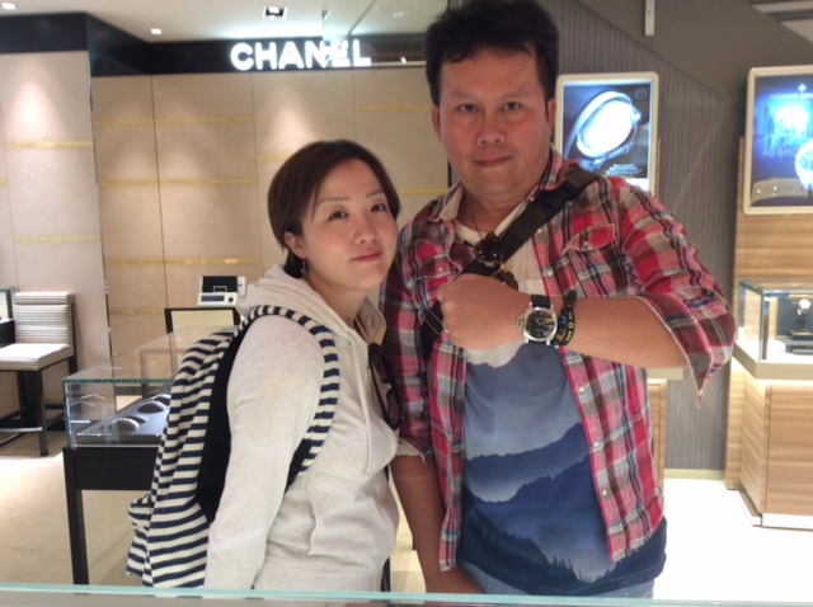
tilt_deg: -9.1
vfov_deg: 44.1
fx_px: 750
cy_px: 304
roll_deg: +2.0
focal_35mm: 32
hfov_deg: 56.9
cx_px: 406
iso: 50
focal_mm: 3.3
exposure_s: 1/24
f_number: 2.4
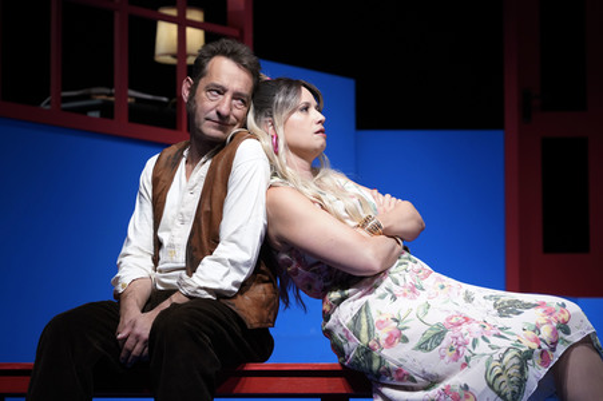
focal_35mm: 158
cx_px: 302
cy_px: 200
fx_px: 2644
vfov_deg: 8.7
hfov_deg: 13.0
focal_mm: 158
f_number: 5.6
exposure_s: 1/500
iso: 2000
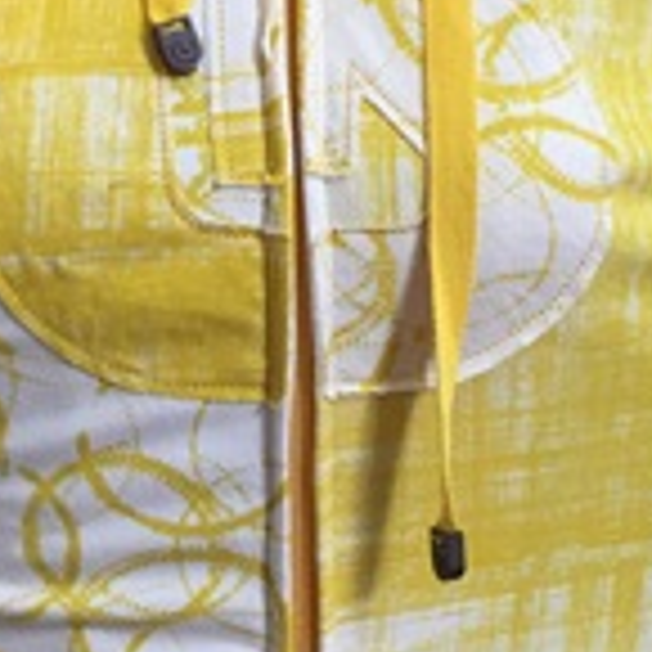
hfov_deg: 17.7
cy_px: 441
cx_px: 180
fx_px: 2088
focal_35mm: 98
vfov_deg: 17.7
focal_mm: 4.15
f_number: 2.2
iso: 40
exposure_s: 1/30
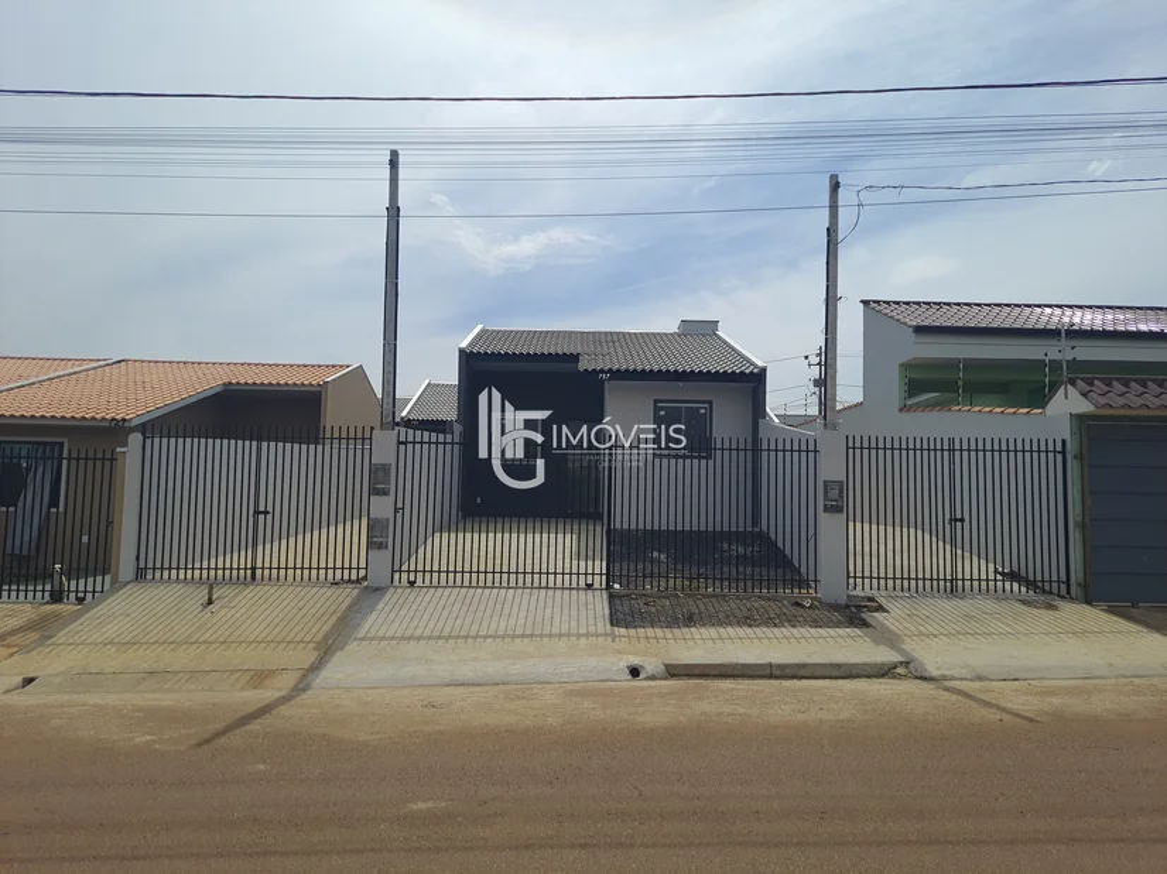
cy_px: 437
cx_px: 584
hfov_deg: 71.6
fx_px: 809
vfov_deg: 56.8
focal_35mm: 24
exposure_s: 1/2952
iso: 50
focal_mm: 5.23
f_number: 1.8
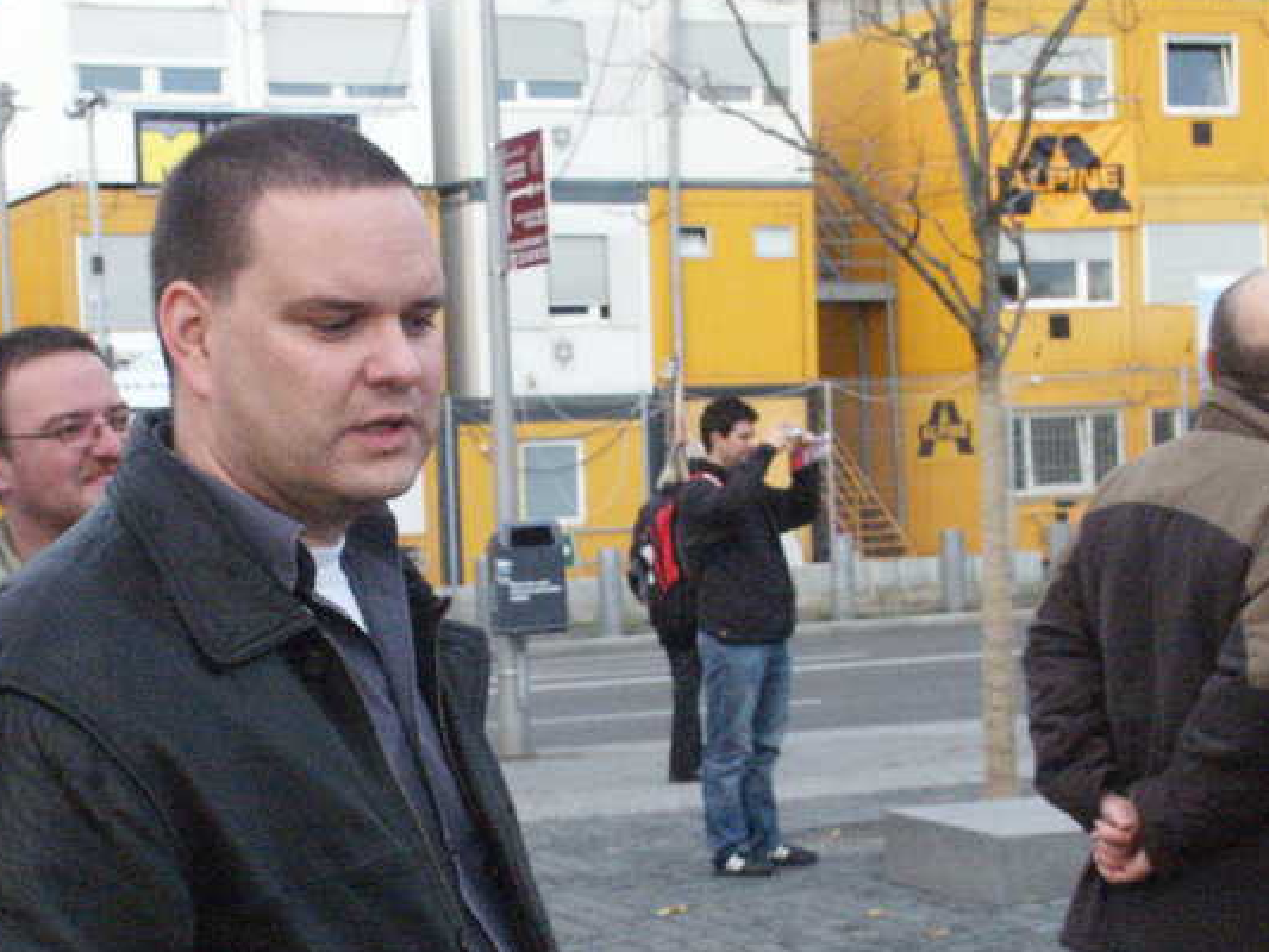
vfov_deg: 22.2
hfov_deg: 29.3
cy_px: 590
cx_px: 498
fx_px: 2420
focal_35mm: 66
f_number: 8
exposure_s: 1/250
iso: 800
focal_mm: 11.3
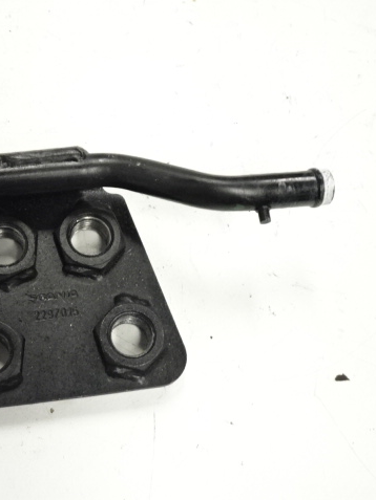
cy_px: 251
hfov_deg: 26.1
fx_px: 796
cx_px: 70
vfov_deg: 34.9
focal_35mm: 55
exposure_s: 1/40
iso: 800
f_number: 4
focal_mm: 7.05
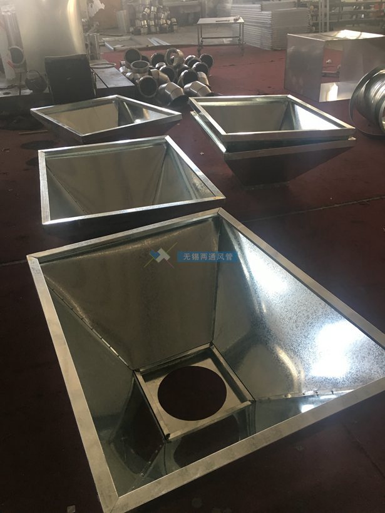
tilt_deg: -31.6
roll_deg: +1.1
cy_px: 256
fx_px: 430
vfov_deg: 61.7
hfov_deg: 48.2
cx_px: 192
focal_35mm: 29
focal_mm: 4.15
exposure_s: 1/33
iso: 50
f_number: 2.2
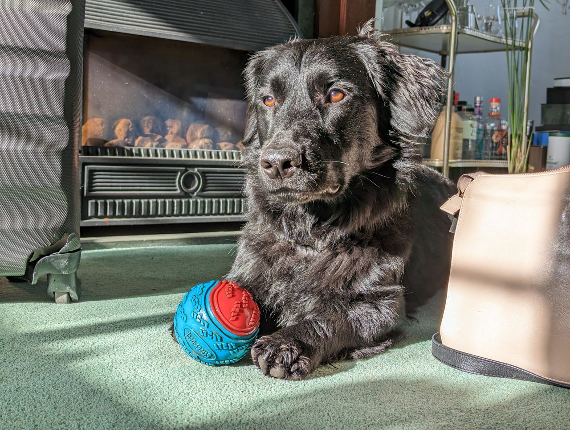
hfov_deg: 39.6
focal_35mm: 48
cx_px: 285
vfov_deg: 30.3
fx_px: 792
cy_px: 215
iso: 38
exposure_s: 1/427
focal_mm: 6.81
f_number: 1.85
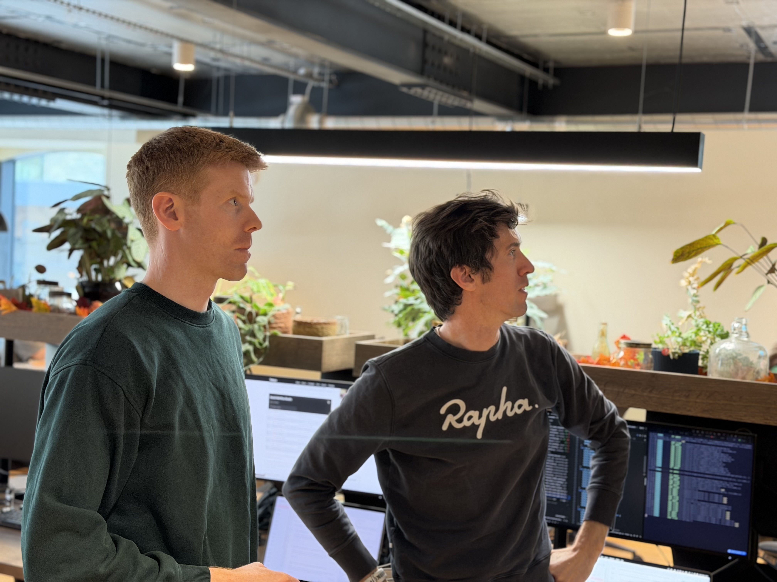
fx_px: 1077
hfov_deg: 39.7
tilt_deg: -3.5
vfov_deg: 30.3
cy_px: 291
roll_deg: -2.5
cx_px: 388
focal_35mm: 48
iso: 250
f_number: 1.78
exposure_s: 1/100
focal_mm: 6.76
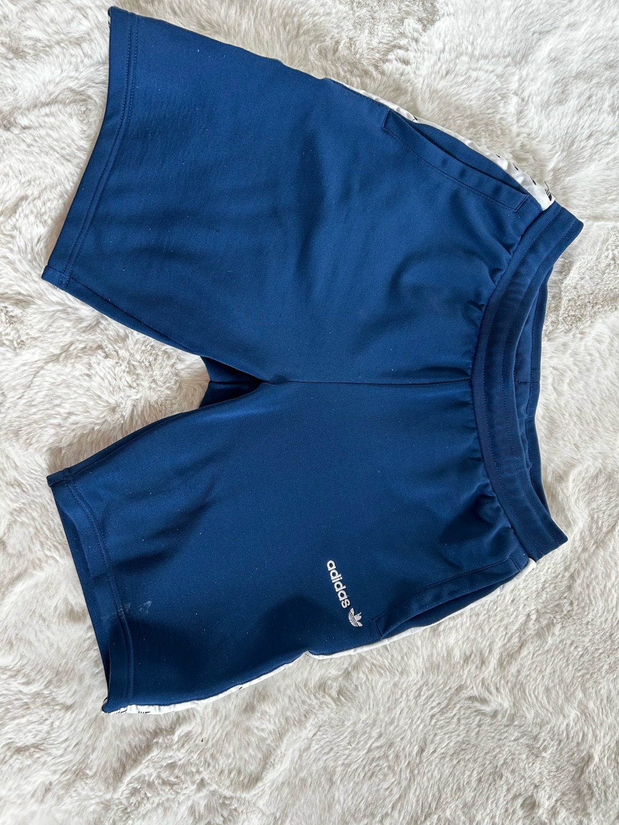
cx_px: 310
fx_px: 620
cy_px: 412
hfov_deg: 53.1
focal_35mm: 26
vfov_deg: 67.3
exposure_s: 1/121
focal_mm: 5.7
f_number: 1.5
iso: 125
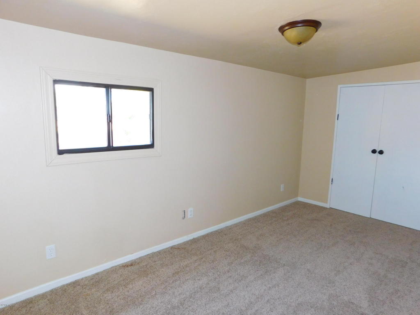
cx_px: 210
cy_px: 158
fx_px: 279
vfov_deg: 58.9
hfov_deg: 73.9
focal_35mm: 23
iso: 200
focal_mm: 4
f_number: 3
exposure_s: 1/30
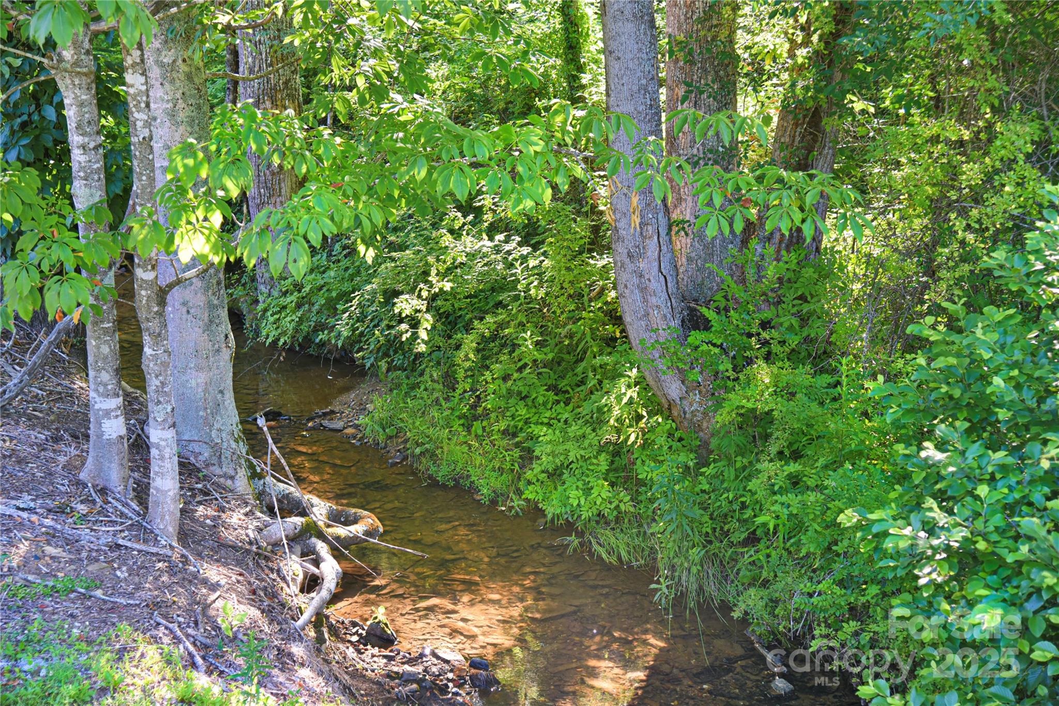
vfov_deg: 20.6
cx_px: 530
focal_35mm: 66
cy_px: 353
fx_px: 1942
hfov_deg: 30.5
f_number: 4
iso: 800
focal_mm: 66
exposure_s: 1/40
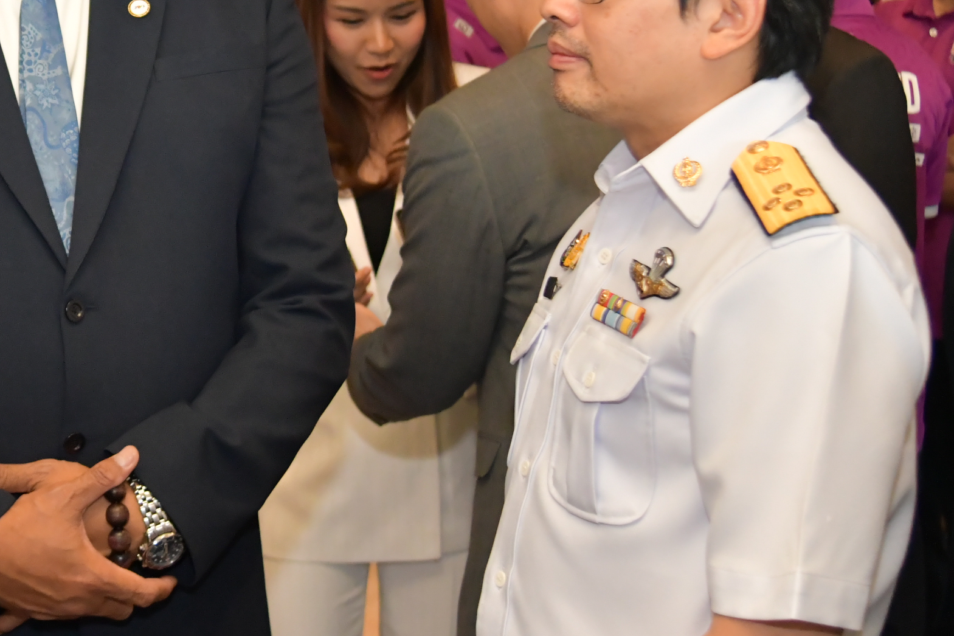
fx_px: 2650
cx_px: 26
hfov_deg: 19.9
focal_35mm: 100
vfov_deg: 13.5
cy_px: 13
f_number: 4
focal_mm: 38
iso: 2500
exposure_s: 1/200
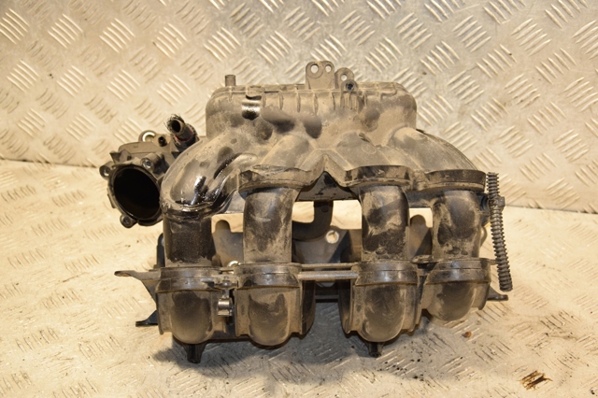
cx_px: 299
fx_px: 996
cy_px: 199
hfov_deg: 33.4
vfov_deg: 22.6
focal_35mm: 60
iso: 800
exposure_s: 1/160
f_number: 4.8
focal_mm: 40
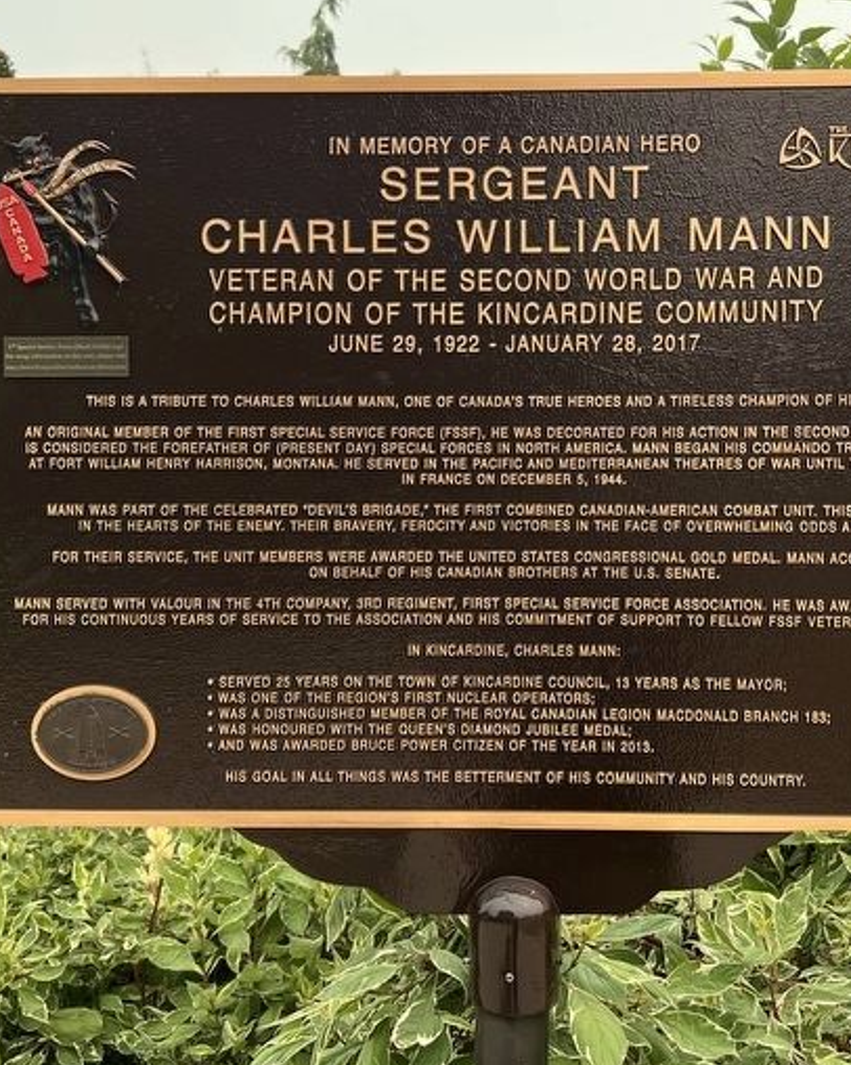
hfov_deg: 37.2
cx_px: 511
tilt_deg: +3.7
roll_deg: -1.6
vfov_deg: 45.7
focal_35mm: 40
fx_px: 1260
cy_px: 461
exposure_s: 1/949
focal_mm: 5.7
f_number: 1.5
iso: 50
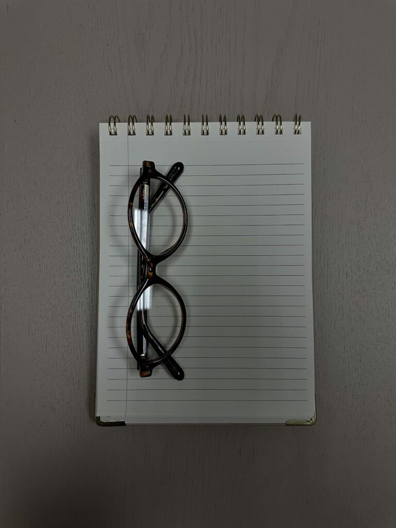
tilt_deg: -87.5
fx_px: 366
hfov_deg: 56.8
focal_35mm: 24
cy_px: 264
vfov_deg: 71.6
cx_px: 198
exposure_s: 1/561
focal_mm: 6.86
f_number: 1.78
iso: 80
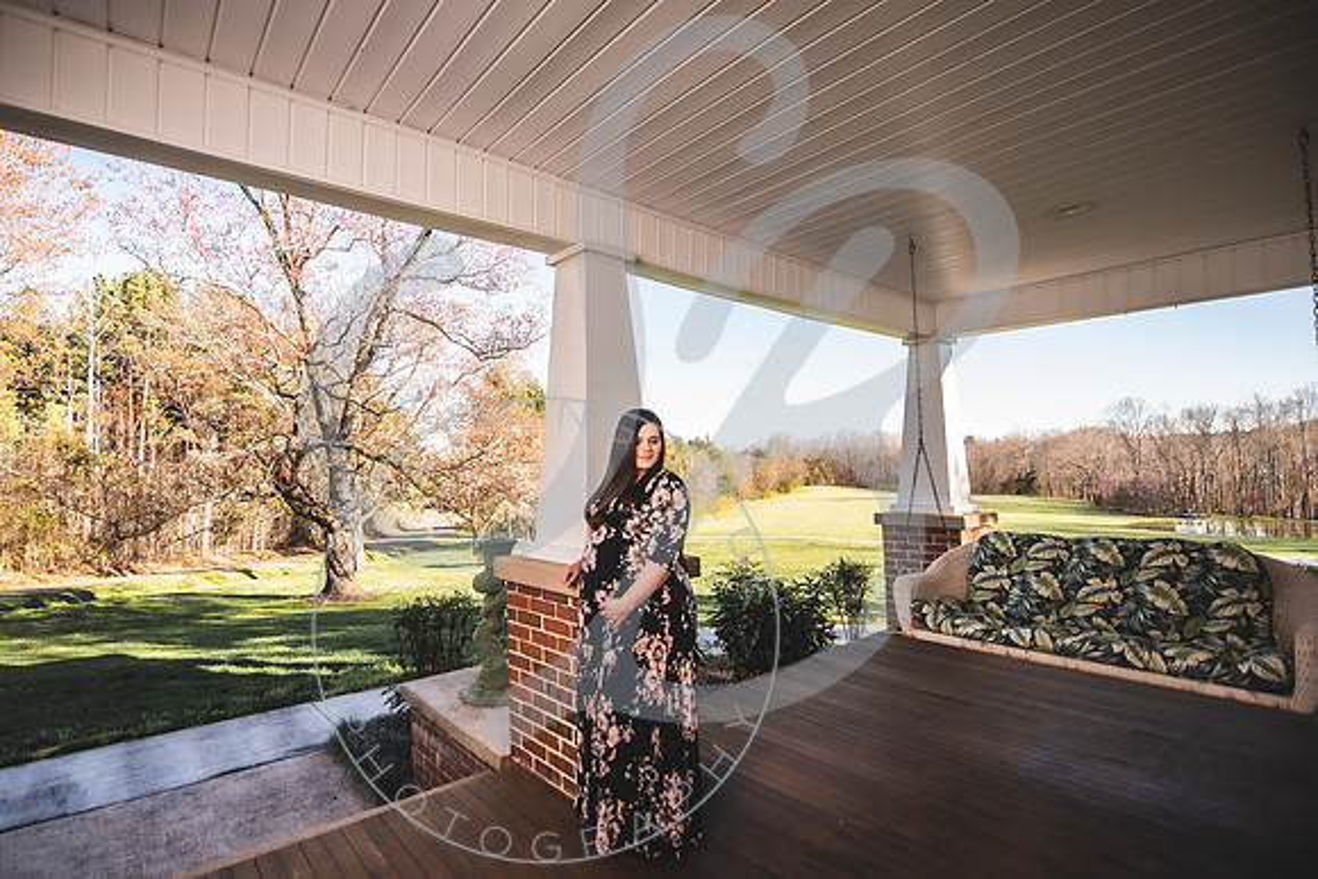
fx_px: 588
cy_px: 439
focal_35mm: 16
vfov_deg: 73.5
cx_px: 564
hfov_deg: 95.8
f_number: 2.8
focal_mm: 14
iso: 100
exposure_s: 1/400
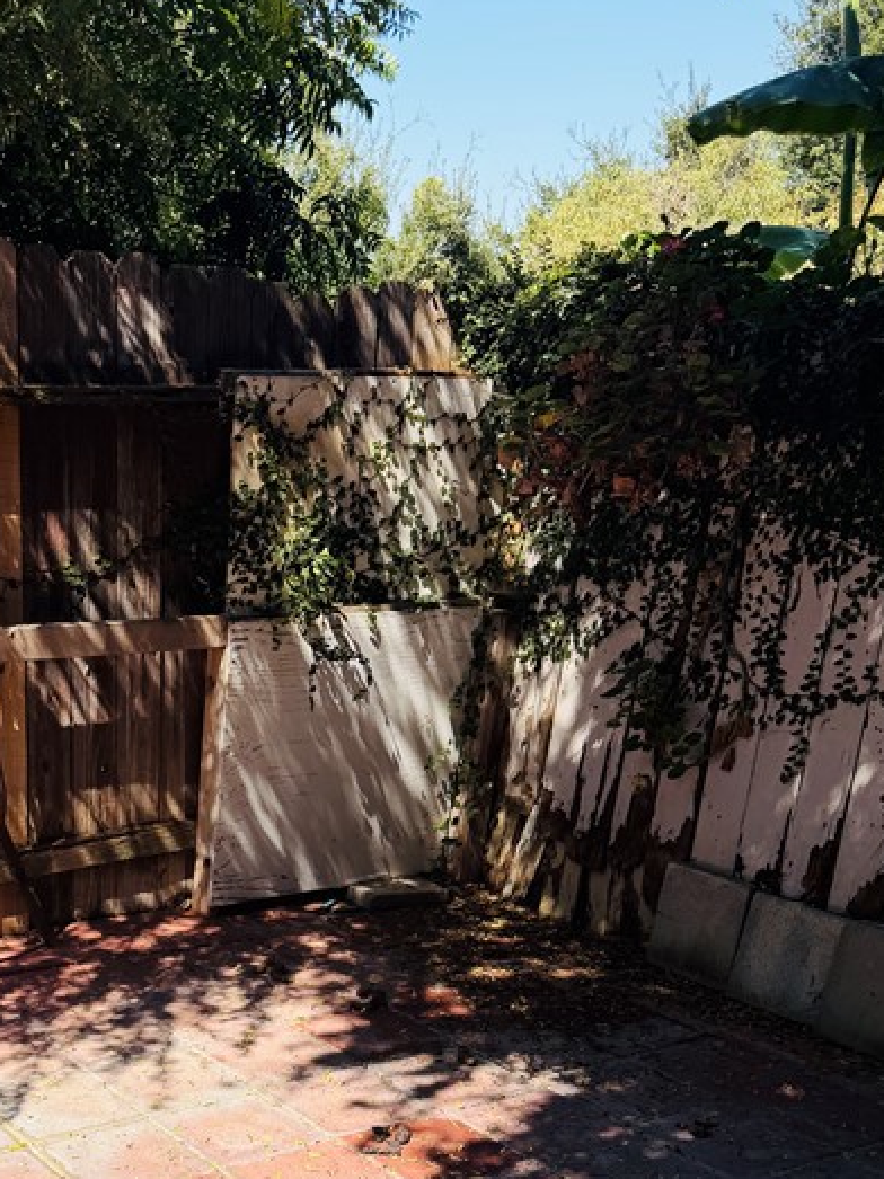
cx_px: 65
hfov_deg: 29.4
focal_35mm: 47
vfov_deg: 38.5
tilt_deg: -23.7
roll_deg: +4.2
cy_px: 983
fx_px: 1601
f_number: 1.78
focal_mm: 6.76
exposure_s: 1/2525
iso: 80
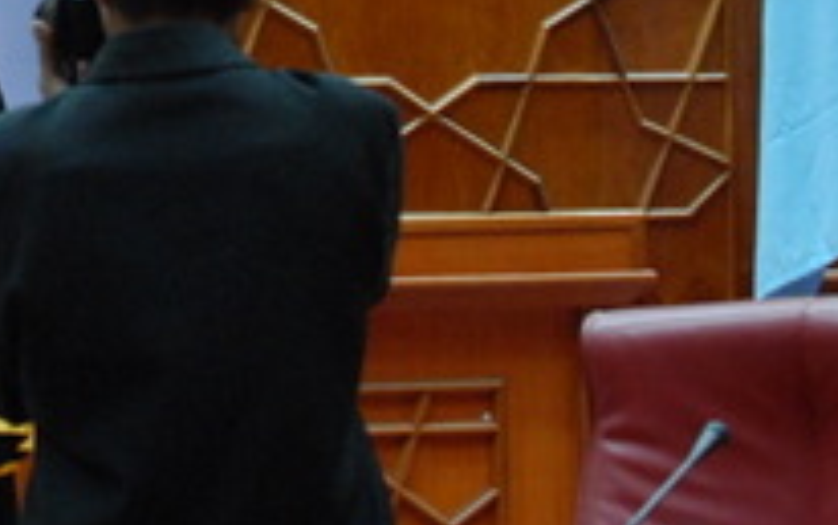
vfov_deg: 3.9
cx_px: -171
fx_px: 7609
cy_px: -59
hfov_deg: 6.3
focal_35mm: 333
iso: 1250
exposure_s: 1/20
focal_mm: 70
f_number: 4.5
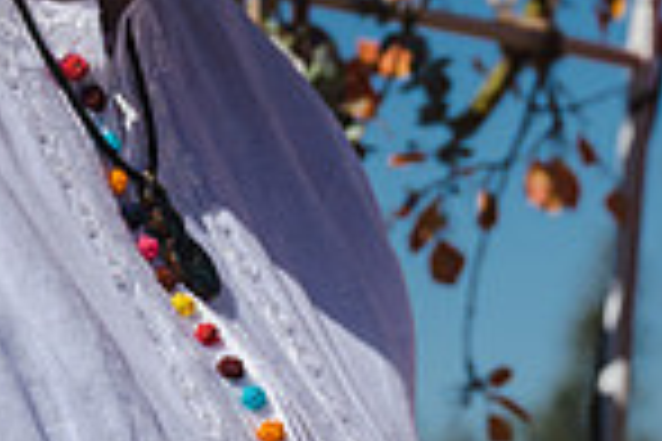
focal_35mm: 371
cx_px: 838
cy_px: 828
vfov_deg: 3.7
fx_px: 6822
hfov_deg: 5.5
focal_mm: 94
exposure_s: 1/1600
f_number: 6.3
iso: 160
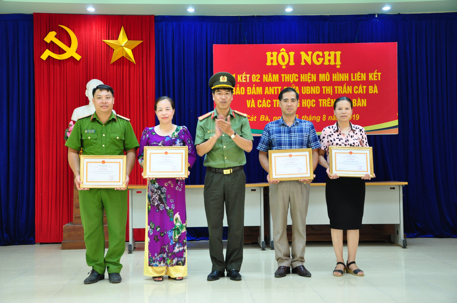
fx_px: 647
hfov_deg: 38.9
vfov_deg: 26.4
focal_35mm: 51
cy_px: 152
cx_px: 228
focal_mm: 34
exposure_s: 1/30
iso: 800
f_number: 4.5
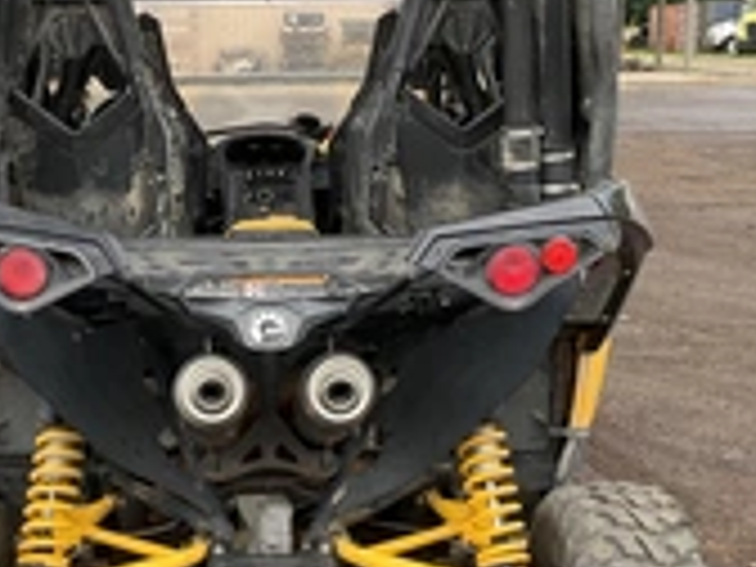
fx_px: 1507
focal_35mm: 69
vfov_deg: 21.3
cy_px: 284
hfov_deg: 28.0
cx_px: 252
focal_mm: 3
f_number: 1.8
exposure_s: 1/461
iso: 25
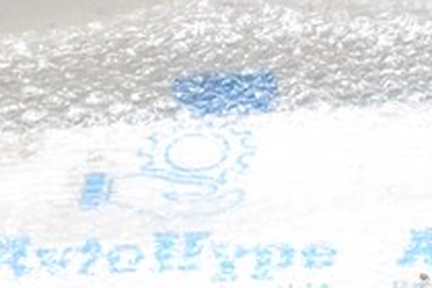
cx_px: 662
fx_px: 2280
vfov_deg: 6.8
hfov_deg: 10.4
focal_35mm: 190
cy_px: 698
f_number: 9
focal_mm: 26
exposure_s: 1/160
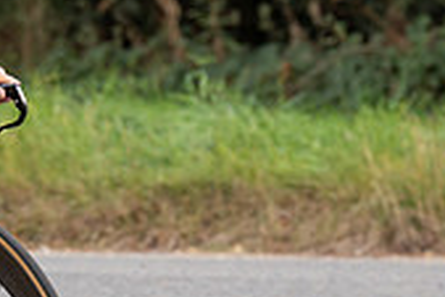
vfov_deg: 2.3
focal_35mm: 595
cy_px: -46
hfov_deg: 3.4
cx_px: -262
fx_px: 7361
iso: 400
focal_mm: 119
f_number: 4
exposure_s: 1/1000
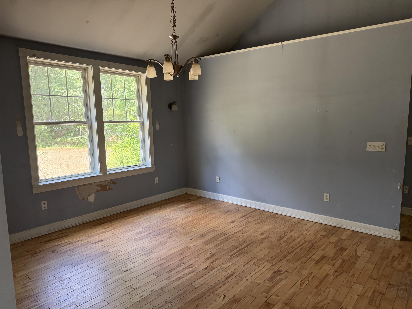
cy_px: 154
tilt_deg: -6.4
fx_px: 286
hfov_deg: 71.6
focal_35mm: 24
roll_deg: +0.7
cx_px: 206
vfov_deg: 56.8
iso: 200
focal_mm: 6.76
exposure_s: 1/212
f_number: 1.78
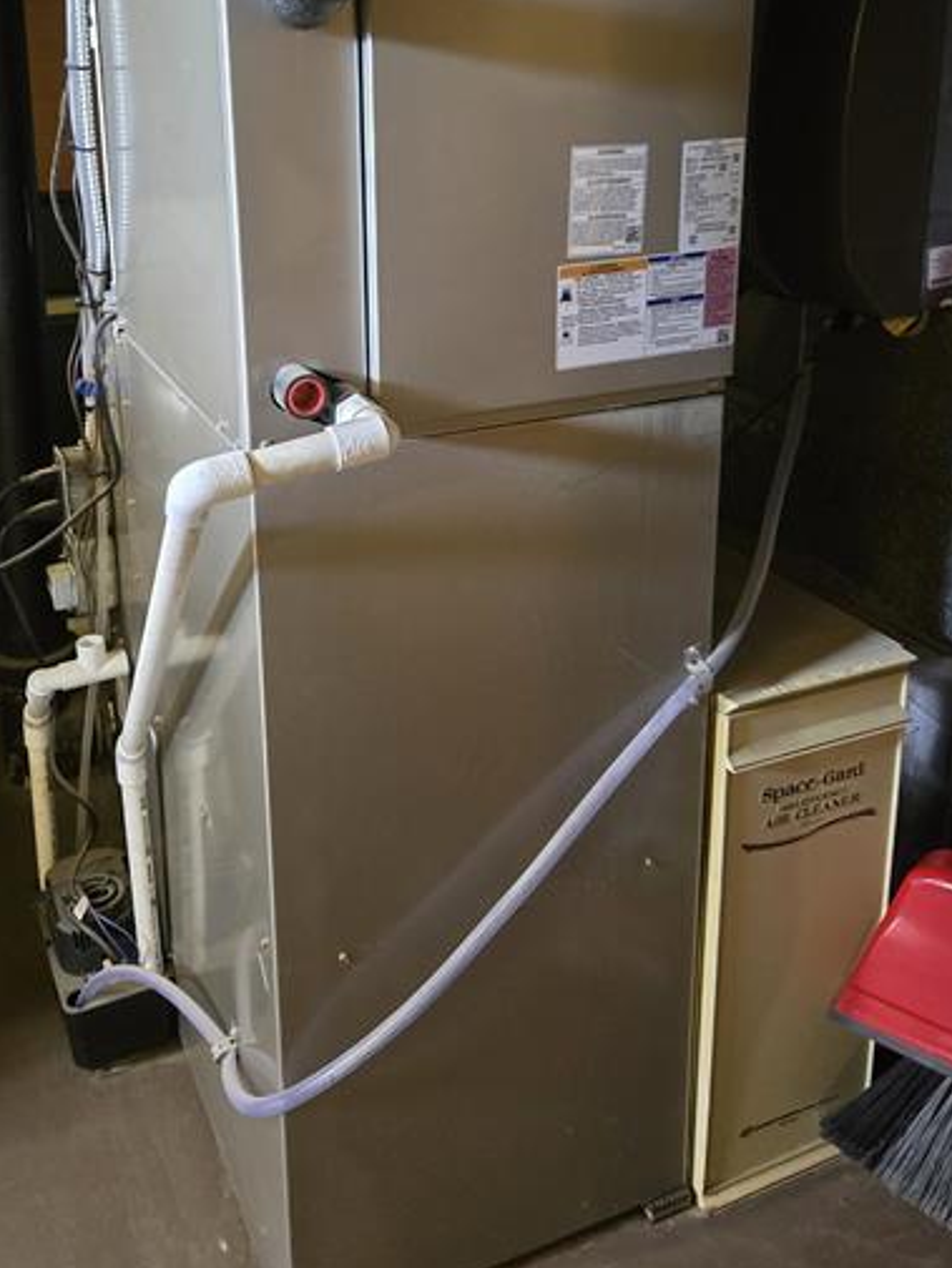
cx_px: 437
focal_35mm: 35
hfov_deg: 40.7
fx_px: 1283
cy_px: 394
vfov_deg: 51.4
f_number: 1.8
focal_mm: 5.4
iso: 1000
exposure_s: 1/60
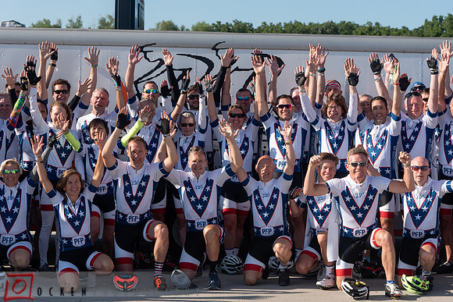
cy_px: 140
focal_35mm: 76
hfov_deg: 26.8
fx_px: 951
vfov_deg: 18.0
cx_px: 233
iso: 250
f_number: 5.6
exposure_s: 1/1250
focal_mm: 70
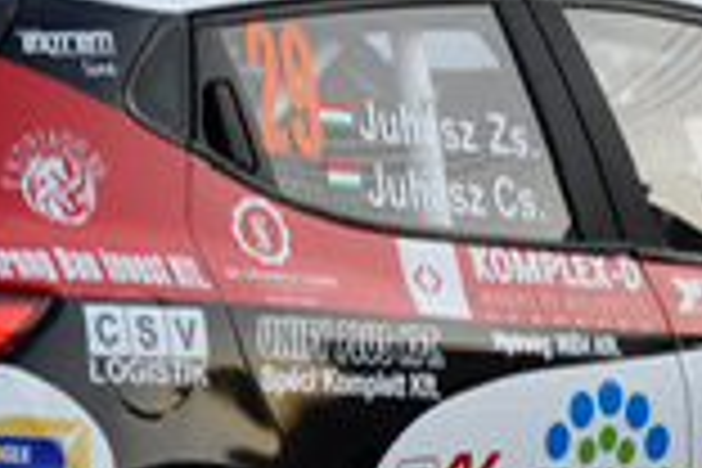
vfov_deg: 7.2
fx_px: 3725
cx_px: 230
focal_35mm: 191
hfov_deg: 10.8
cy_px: 236
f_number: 8
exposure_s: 1/200
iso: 500
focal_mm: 31
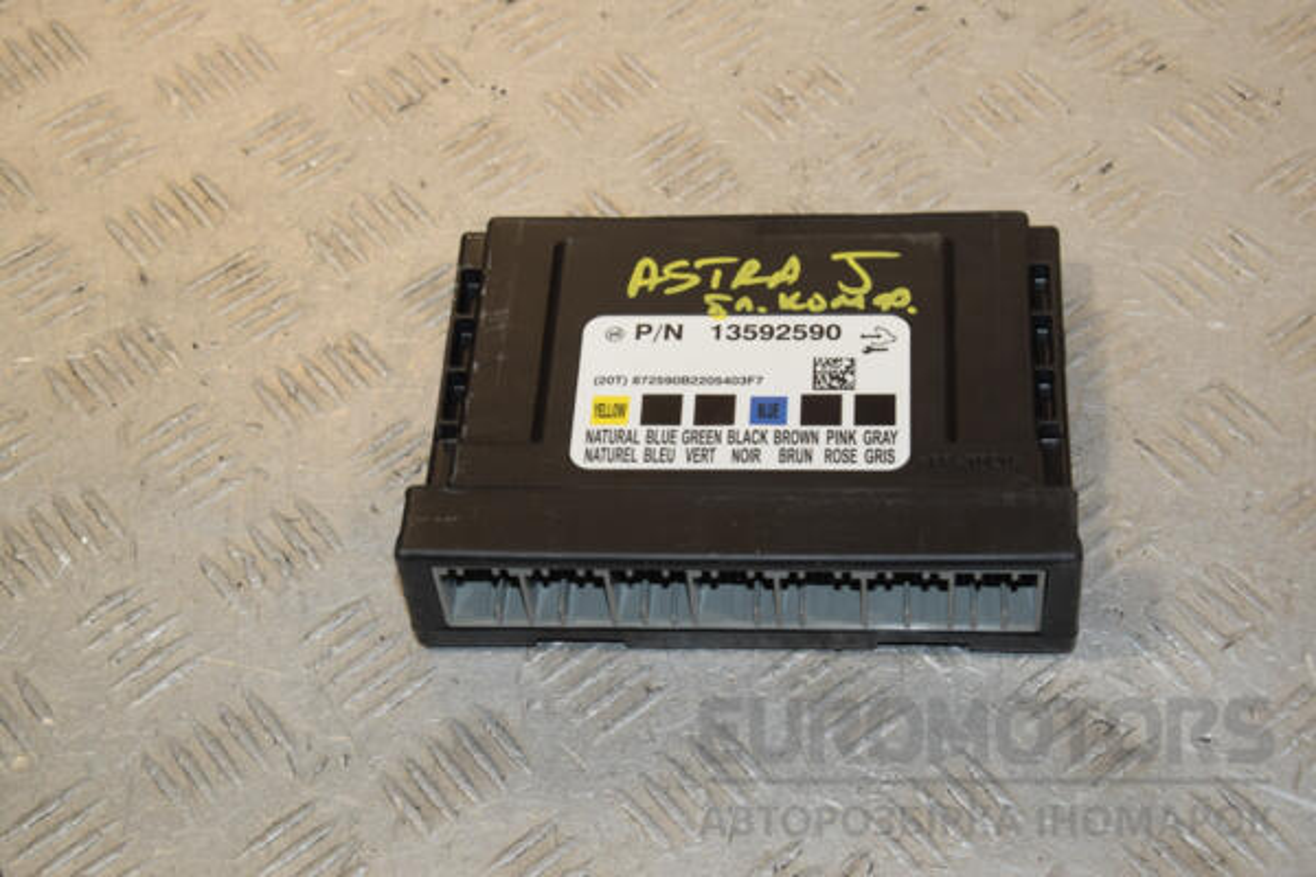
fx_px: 2467
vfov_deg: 20.2
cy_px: 438
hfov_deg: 29.9
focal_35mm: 68
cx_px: 658
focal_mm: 45
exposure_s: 1/200
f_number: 7.1
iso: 800
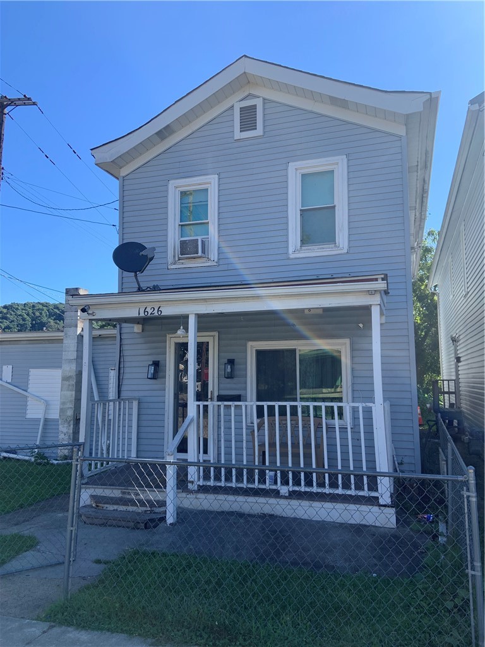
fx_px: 486
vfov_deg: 67.3
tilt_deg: +6.6
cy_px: 324
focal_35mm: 26
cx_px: 242
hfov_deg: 53.1
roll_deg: -0.3
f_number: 1.8
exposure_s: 1/991
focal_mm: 4.25
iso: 25
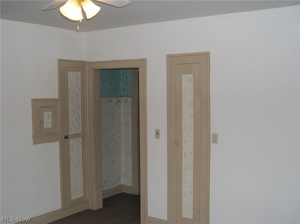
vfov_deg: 37.7
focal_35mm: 38
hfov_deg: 49.0
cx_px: 150
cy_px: 112
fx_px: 329
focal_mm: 8
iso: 100
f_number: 2.8
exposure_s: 1/60
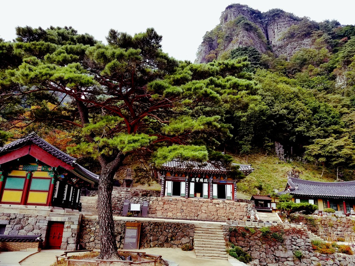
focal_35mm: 26
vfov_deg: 53.0
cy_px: 133
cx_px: 178
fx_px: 267
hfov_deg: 67.3
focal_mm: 4.2
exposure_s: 1/1036
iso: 50
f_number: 1.7
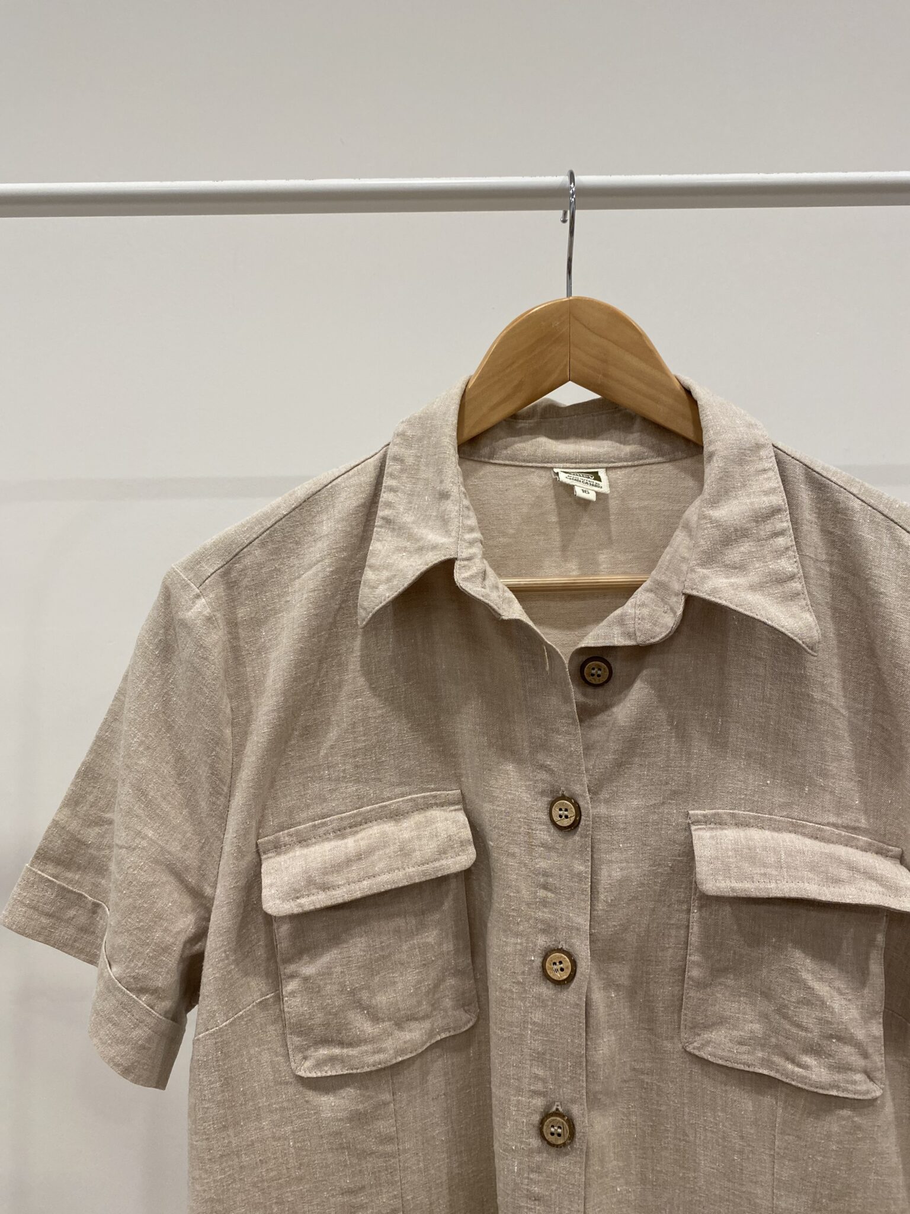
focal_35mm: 26
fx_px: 911
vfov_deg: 67.3
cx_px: 455
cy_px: 607
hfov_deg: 53.1
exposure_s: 1/120
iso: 125
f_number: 1.8
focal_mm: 4.25
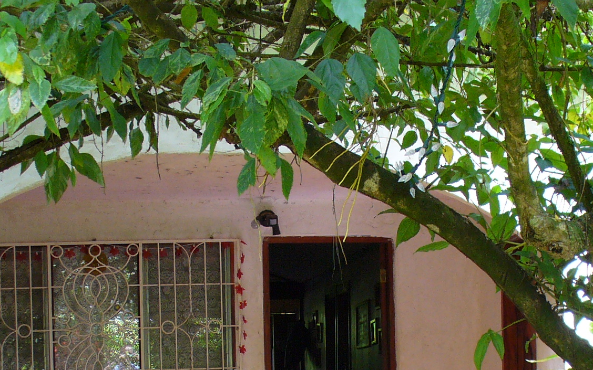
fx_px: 1438
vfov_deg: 14.2
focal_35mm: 89
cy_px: 450
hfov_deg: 23.3
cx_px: 316
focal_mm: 6.1
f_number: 2.8
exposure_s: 1/40
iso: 100
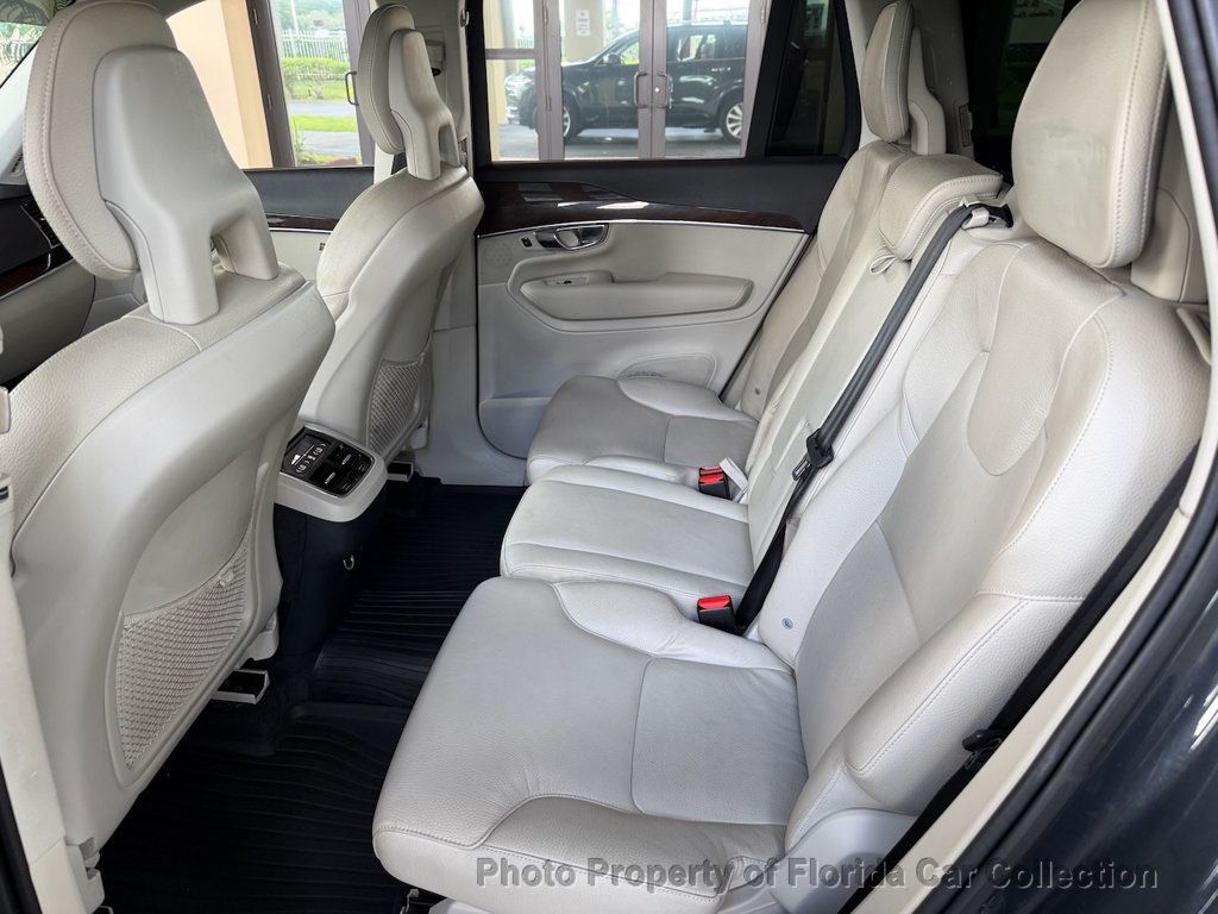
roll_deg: -0.1
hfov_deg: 71.6
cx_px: 609
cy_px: 457
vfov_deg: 56.8
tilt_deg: -24.4
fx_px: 844
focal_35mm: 24
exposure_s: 1/121
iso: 100
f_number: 1.78
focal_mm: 6.76
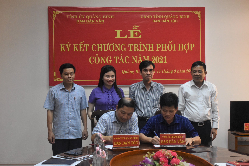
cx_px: 124
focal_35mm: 54
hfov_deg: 36.9
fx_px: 373
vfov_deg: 25.1
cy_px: 83
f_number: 4.8
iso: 3200
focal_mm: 36
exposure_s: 1/60
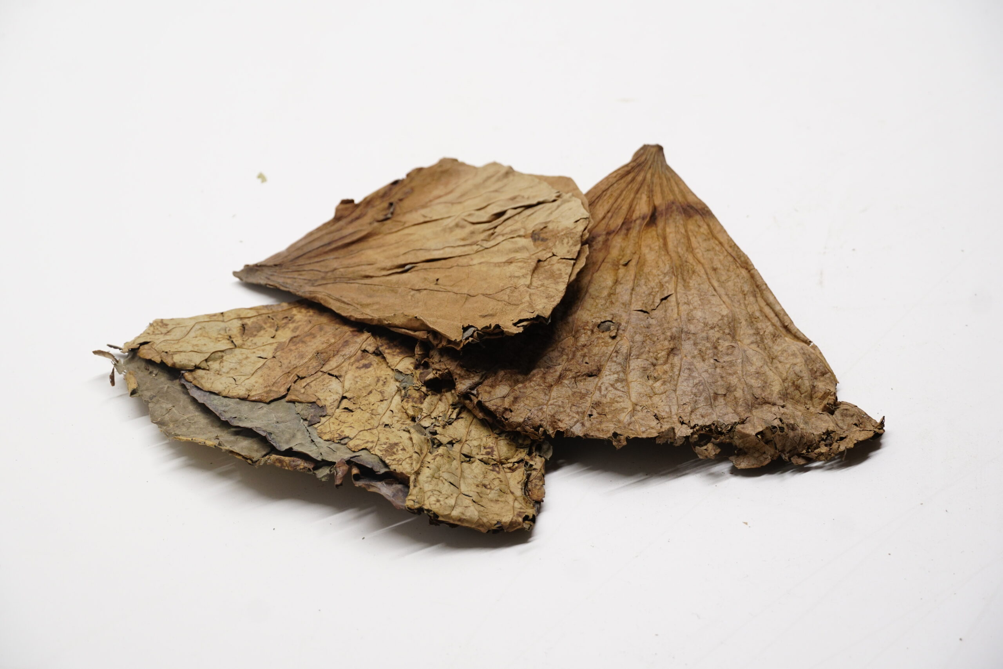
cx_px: 502
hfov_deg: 23.0
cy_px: 334
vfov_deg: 15.4
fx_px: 2466
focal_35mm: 88
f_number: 5.6
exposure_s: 1/125
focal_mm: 59
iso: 500
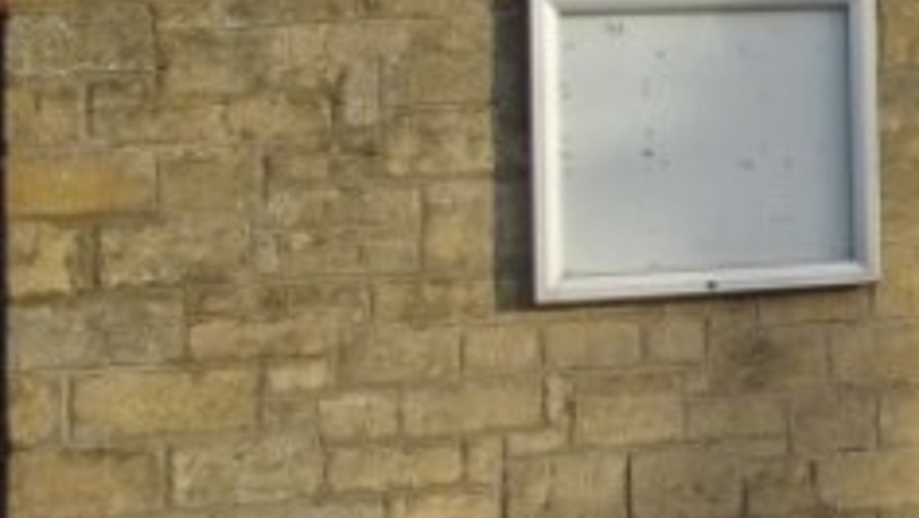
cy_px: -84
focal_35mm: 125
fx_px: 3047
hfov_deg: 14.6
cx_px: 1741
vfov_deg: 9.6
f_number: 3.5
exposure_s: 1/400
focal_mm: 4.1
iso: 80
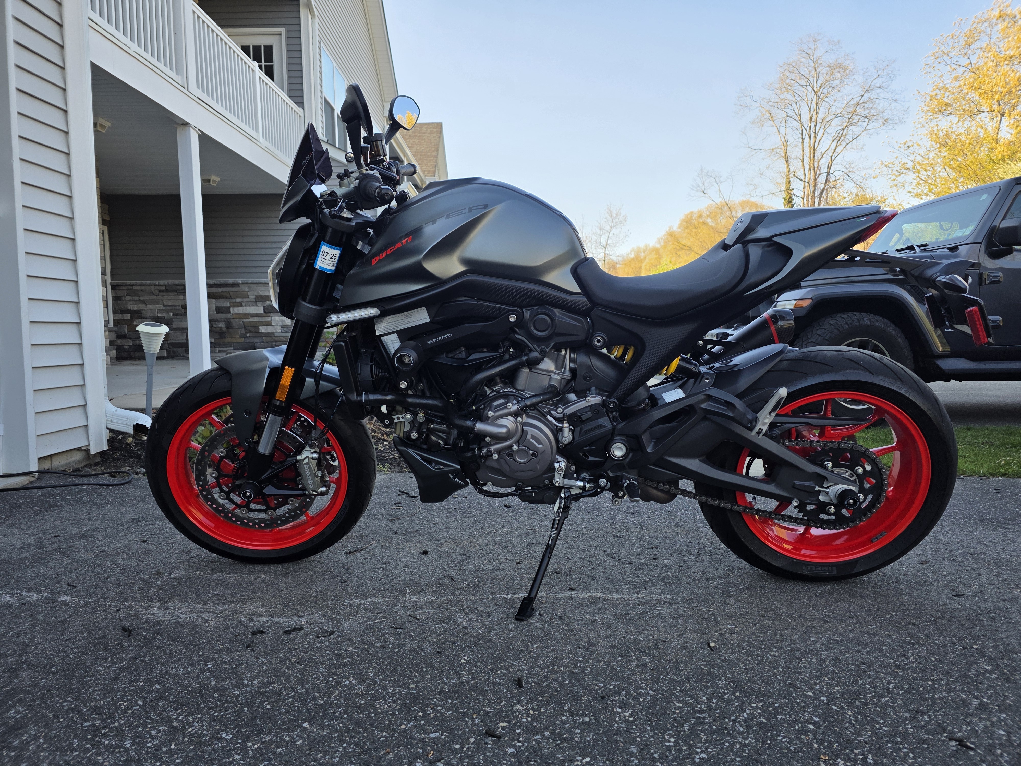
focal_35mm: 23
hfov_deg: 73.9
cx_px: 510
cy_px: 383
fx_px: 678
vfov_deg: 58.9
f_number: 1.7
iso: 80
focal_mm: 6.3
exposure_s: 1/1601
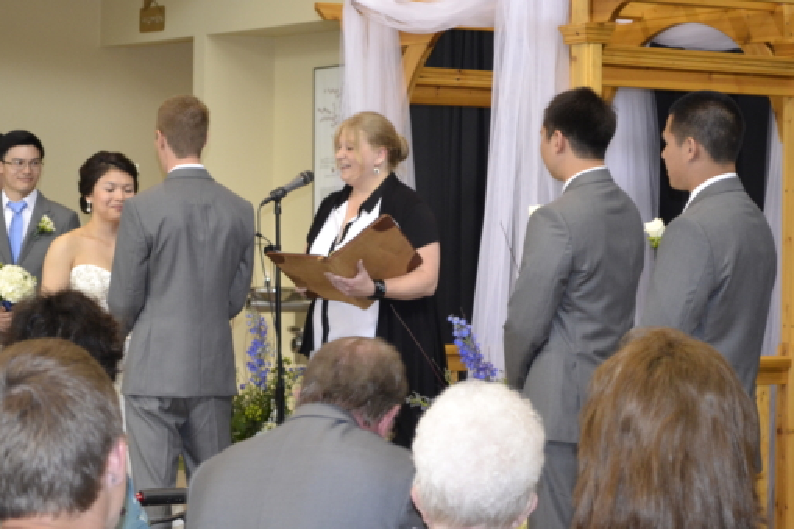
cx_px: 336
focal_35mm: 108
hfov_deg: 18.9
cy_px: 282
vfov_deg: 12.7
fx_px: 2381
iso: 1400
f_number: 5.6
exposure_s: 1/60
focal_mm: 52
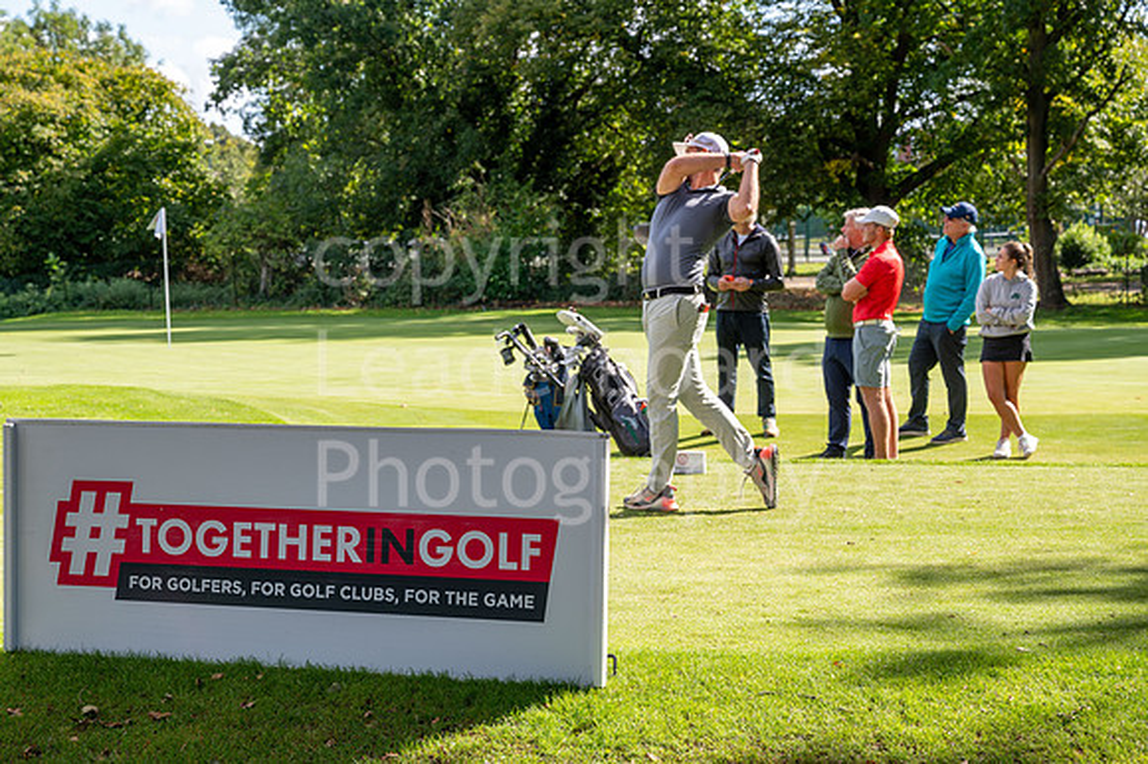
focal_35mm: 70
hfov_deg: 28.9
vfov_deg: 19.4
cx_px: 574
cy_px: 382
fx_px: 2231
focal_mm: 70
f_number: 6.3
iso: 100
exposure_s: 1/160
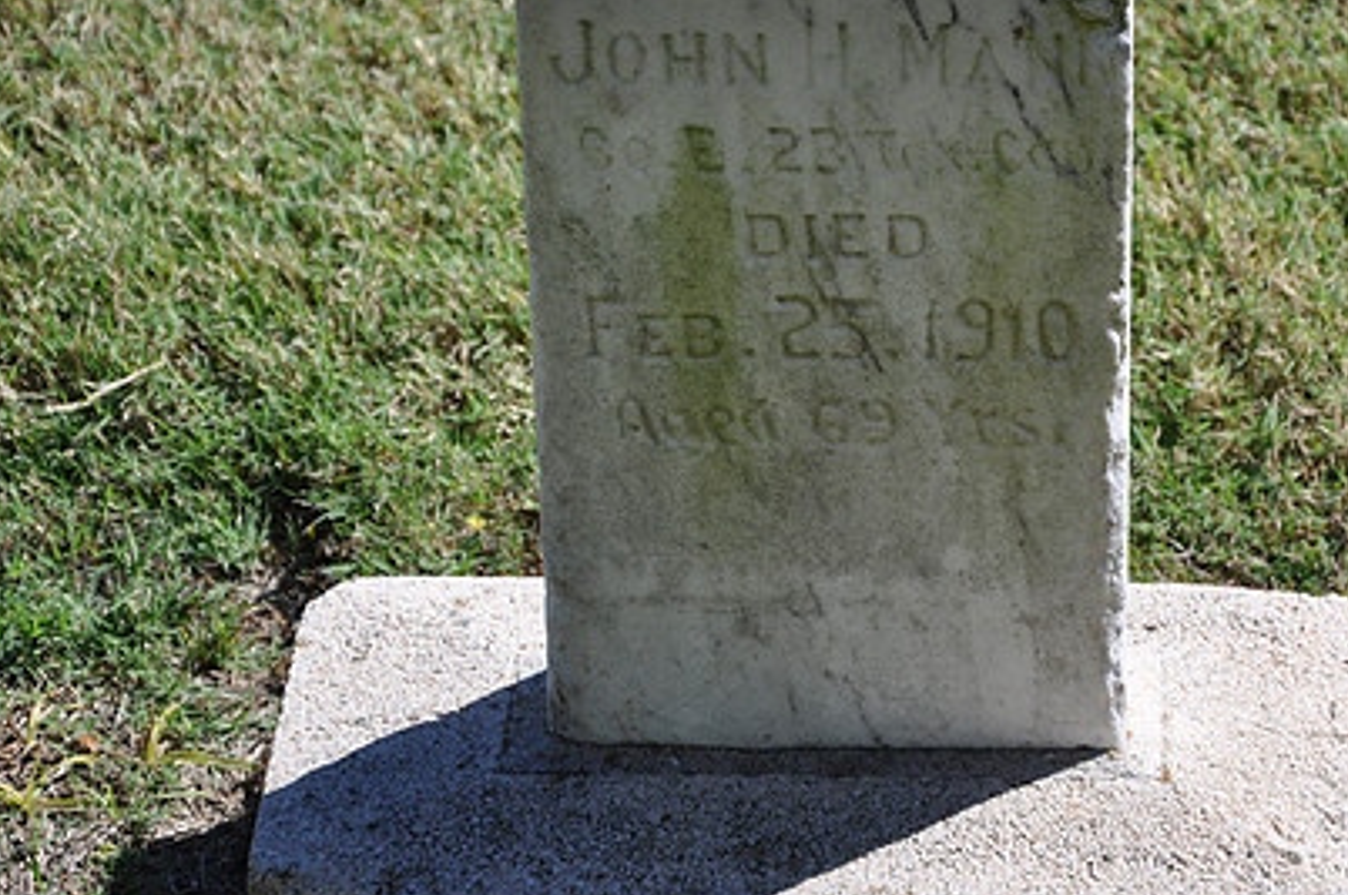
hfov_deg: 11.9
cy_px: 364
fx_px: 6470
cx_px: 872
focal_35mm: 173
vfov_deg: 7.9
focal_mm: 80
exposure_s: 1/200
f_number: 7.1
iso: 200
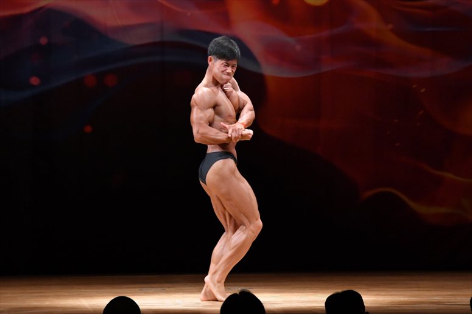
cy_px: 157
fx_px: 3145
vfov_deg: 5.7
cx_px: 236
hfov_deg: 8.6
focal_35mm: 240
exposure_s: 1/400
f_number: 5.6
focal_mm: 160
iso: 4000
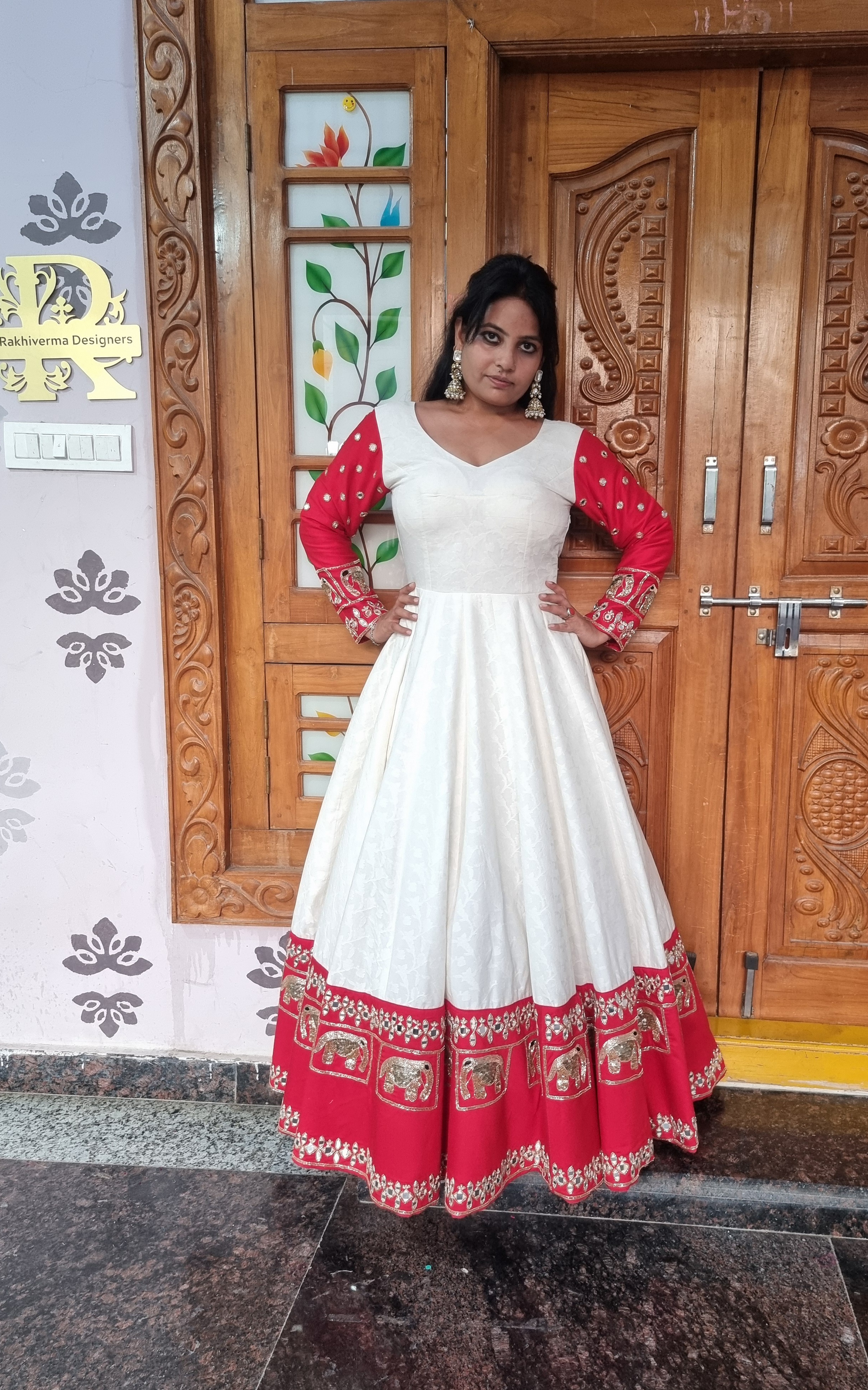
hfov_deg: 47.4
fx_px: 984
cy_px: 704
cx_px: 514
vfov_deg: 70.4
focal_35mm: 26
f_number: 1.8
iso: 250
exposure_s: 1/50
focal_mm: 6.7
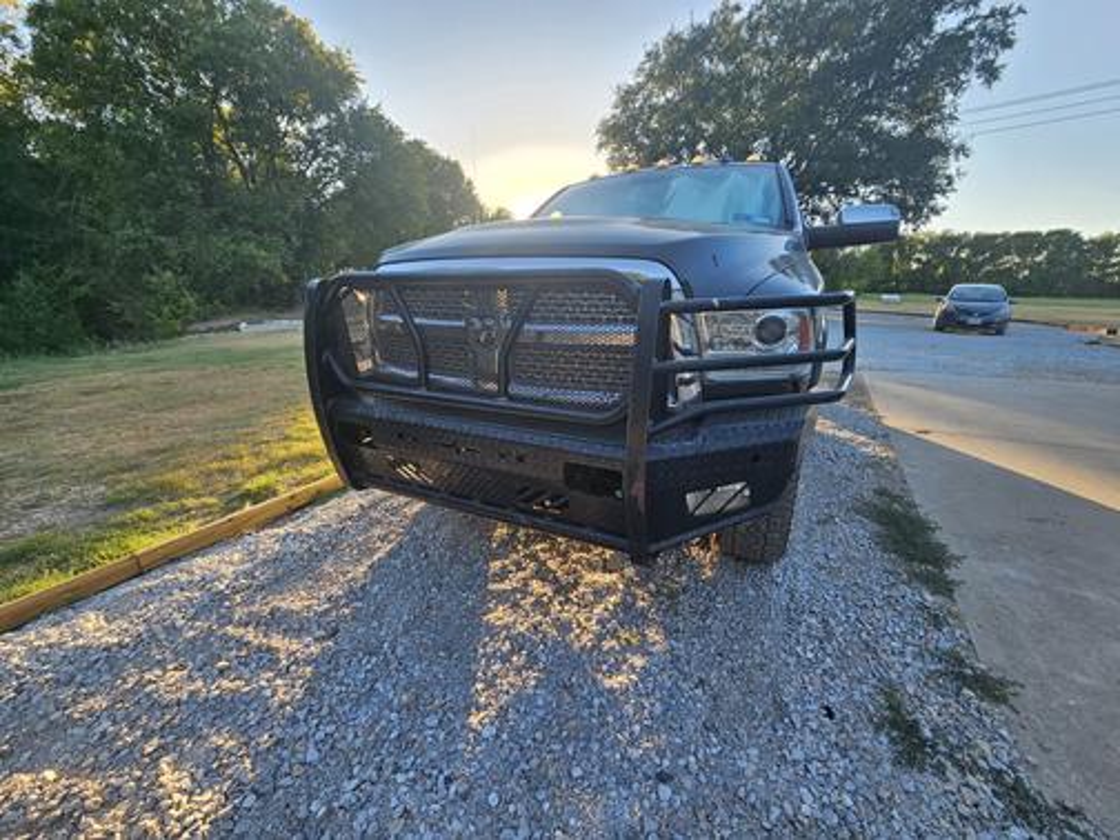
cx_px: 560
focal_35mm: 13
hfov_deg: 106.2
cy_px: 420
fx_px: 421
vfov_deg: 89.9
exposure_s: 1/261
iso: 50
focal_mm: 2.2
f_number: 2.2
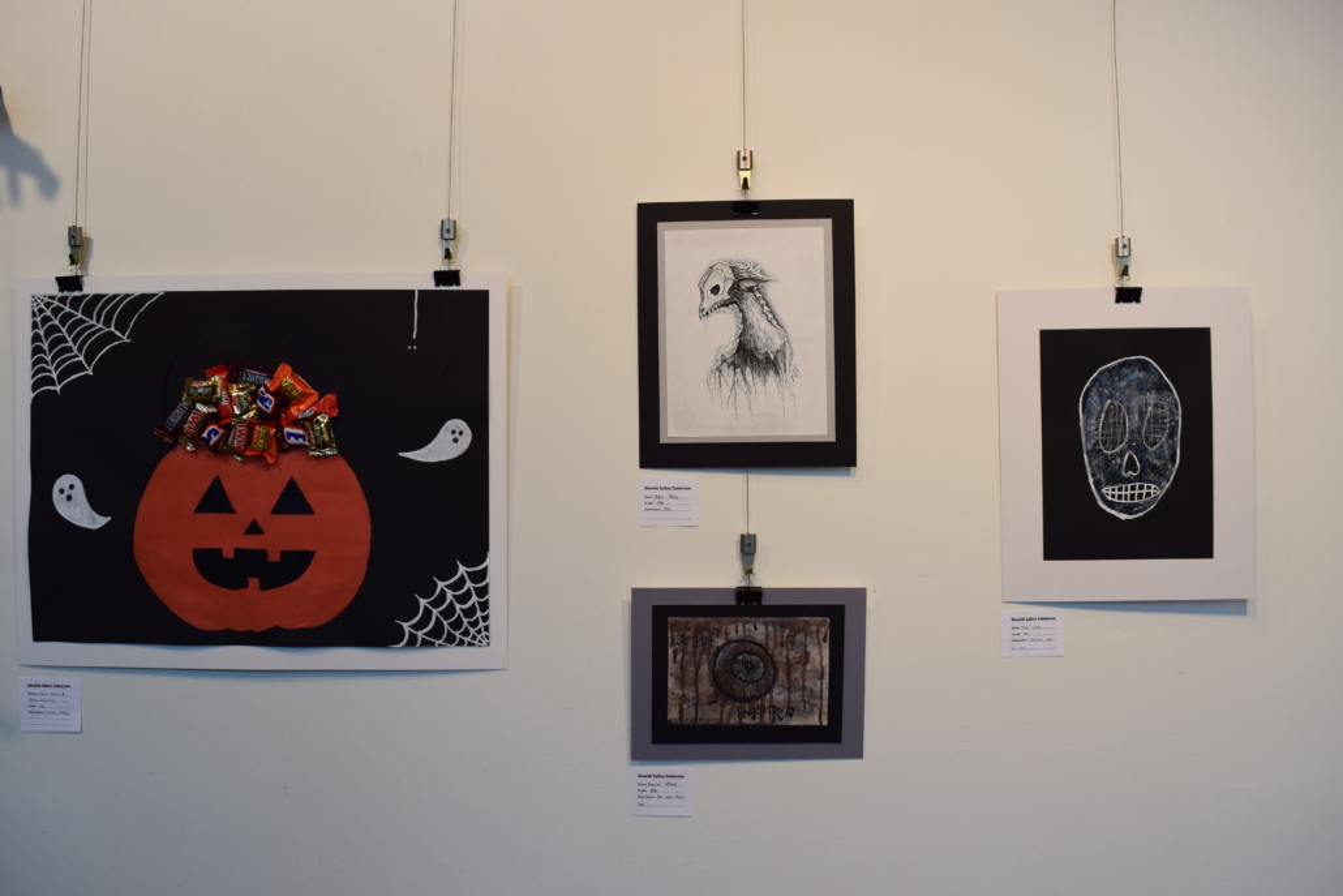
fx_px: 1007
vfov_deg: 47.9
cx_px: 672
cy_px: 448
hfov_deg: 67.4
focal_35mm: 27
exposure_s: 1/25
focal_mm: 18
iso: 400
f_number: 7.1
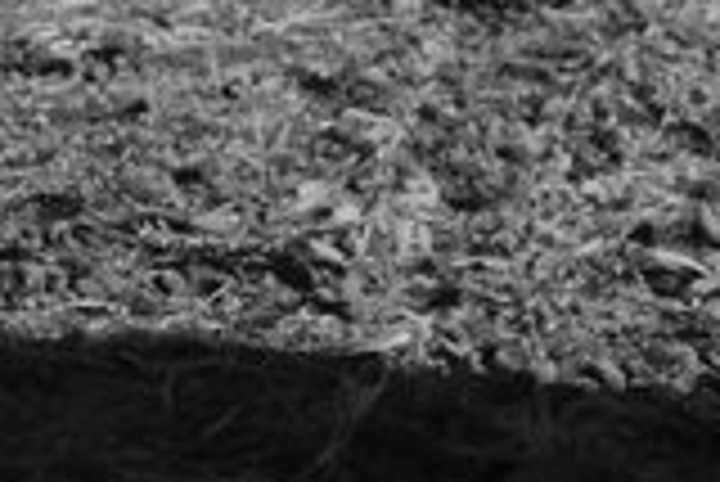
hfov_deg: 6.9
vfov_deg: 4.7
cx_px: 1332
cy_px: -88
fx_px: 5805
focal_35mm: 290
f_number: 5.6
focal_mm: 26.3
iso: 200
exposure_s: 1/1000
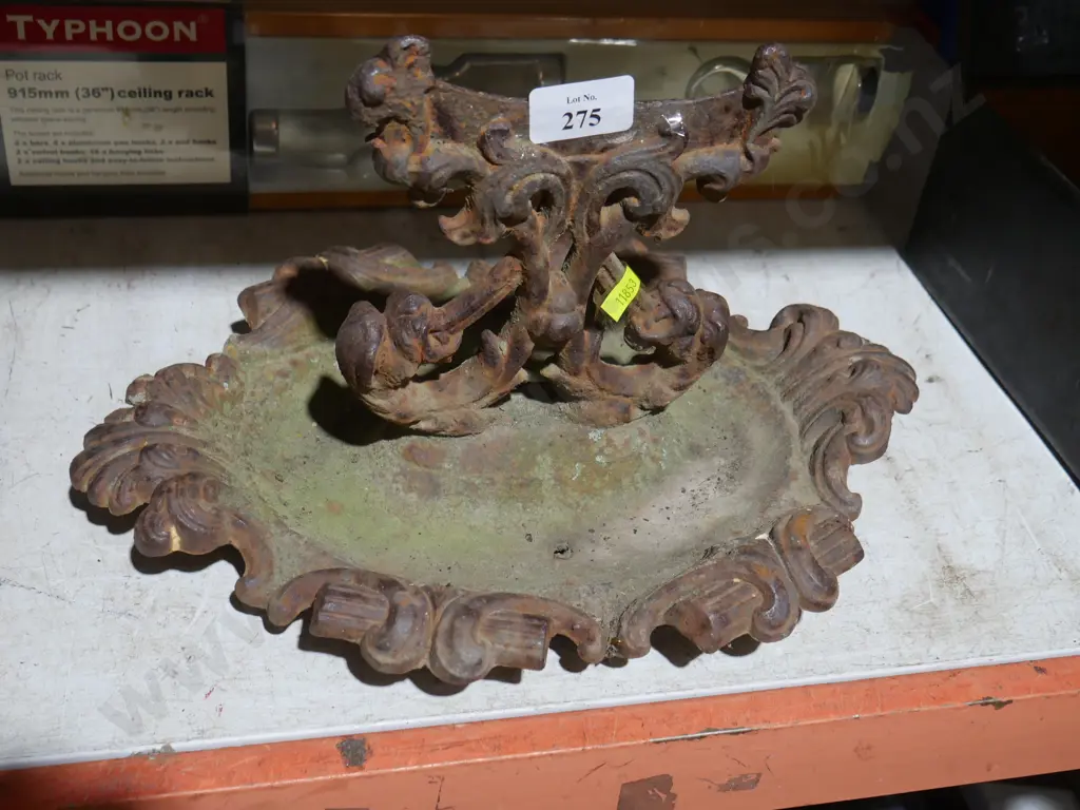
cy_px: 405
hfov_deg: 44.8
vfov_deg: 34.3
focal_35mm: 42
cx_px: 540
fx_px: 1310
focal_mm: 21
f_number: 4.6
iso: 640
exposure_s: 1/60
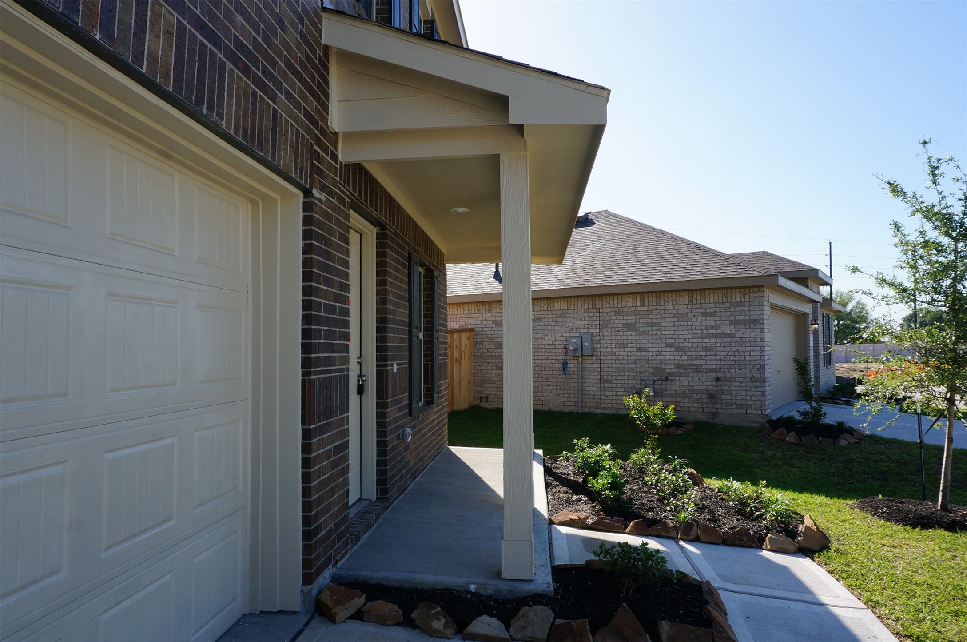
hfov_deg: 73.8
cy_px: 321
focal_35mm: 24
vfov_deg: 53.0
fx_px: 644
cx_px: 484
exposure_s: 1/80
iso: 100
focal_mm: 16
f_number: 11
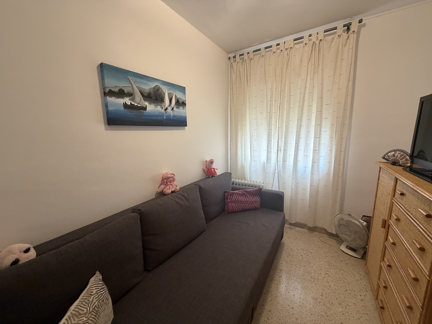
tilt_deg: -8.6
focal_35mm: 14
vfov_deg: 85.7
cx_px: 216
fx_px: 175
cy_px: 162
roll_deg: +1.3
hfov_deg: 102.1
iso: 320
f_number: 2.2
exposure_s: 1/50
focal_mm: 2.22
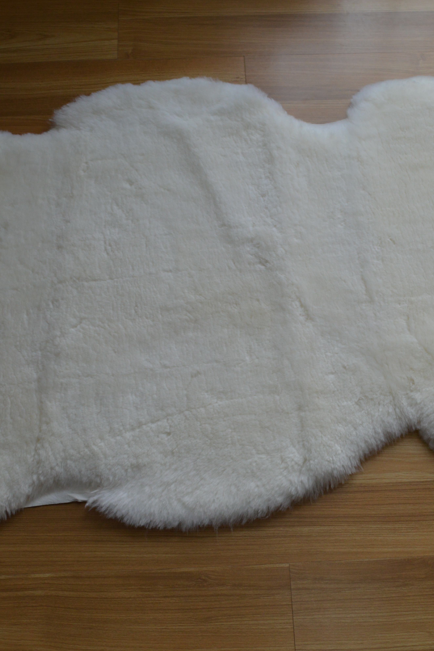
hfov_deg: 27.0
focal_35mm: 50
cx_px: 228
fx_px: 904
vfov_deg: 39.6
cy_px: 326
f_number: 5.6
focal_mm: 22
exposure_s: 1/125
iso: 400
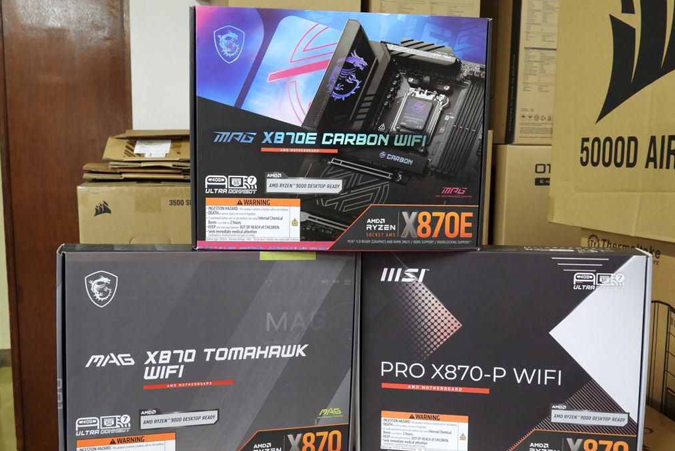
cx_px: 336
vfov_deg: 35.9
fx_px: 694
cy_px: 252
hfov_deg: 51.9
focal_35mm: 37
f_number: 3.2
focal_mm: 6.2
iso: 400
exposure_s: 1/15
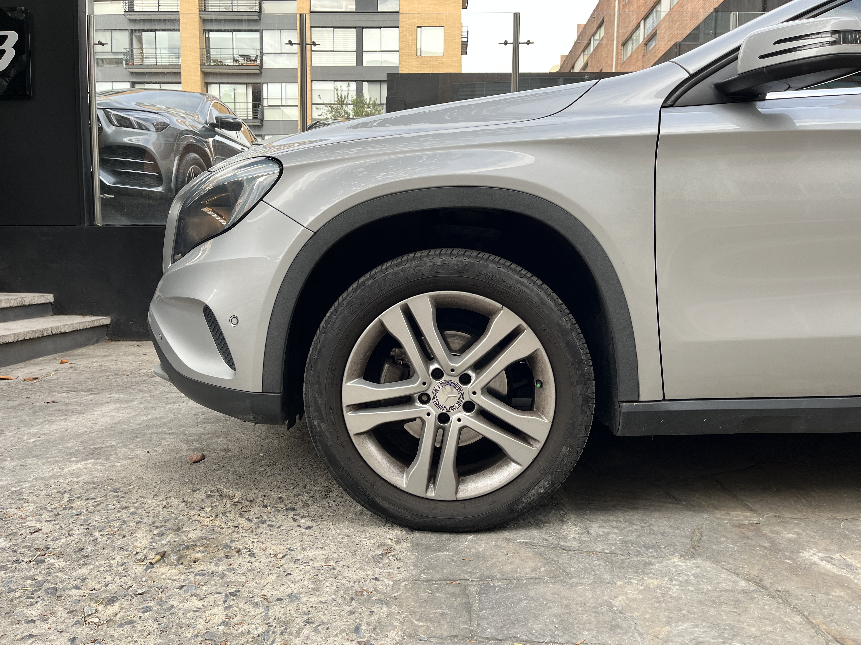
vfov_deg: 53.1
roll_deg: -0.7
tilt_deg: -4.7
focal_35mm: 26
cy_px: 322
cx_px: 430
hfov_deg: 67.3
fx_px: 647
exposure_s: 1/445
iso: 50
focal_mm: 5.1
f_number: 1.6
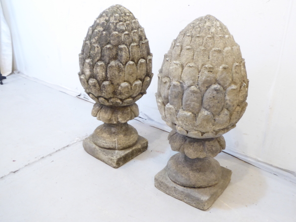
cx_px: 148
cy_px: 111
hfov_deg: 47.9
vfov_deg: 36.8
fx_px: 333
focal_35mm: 39
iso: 400
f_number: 3.7
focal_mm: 6.7
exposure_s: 1/5
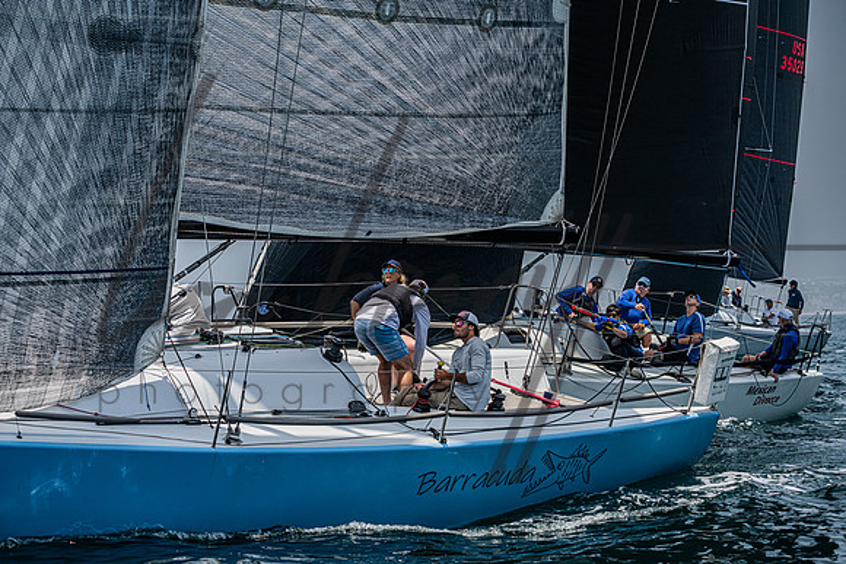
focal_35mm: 100
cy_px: 282
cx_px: 423
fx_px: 2350
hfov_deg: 20.4
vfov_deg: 13.7
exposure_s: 1/5000
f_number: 6.3
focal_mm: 100
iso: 400
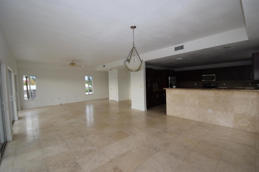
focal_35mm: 15
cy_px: 86
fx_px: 108
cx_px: 130
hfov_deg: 100.4
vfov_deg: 77.3
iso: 800
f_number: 5.6
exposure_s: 1/125
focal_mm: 10
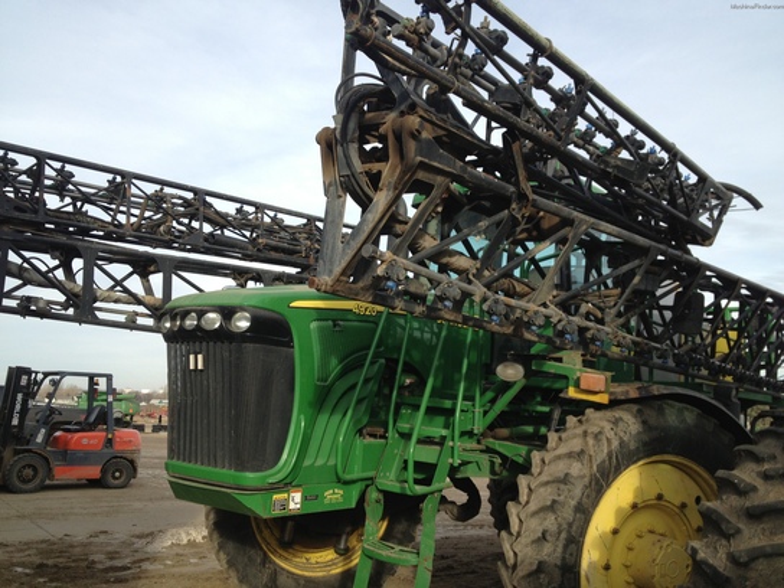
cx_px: 392
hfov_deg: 52.6
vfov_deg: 40.7
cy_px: 294
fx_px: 793
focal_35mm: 35
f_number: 2.4
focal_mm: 4.28
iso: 50
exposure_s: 1/690
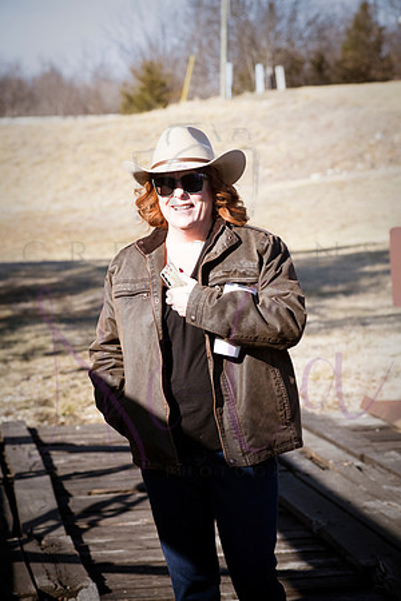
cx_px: 200
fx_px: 1871
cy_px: 300
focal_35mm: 112
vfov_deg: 18.3
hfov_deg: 12.2
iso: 800
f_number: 8
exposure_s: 1/1250
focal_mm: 112
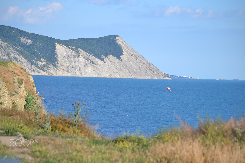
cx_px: 122
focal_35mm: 165
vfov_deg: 8.3
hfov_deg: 12.5
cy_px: 82
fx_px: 1123
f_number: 5.6
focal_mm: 110
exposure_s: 1/500
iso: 125
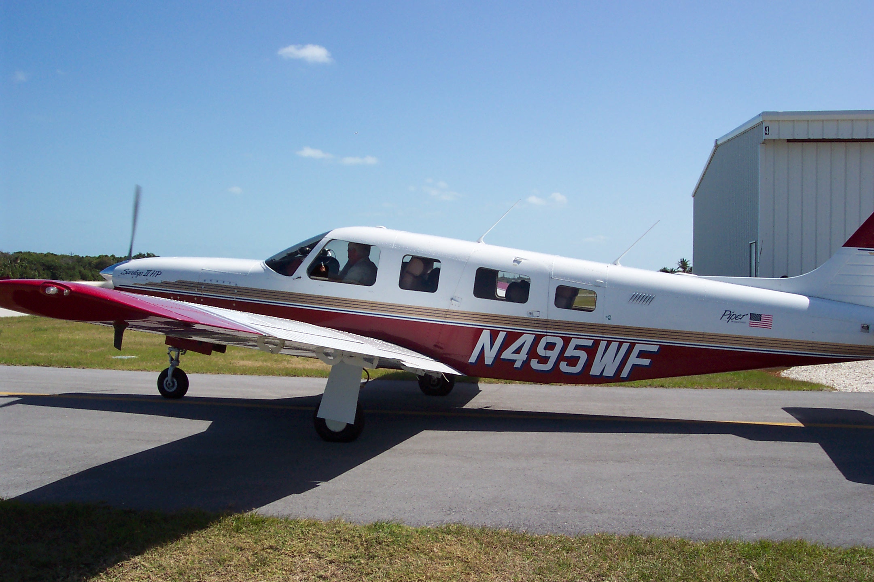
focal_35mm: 38
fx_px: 922
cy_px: 291
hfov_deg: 50.7
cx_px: 437
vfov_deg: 35.1
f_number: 4.8
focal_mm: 8
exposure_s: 1/1000
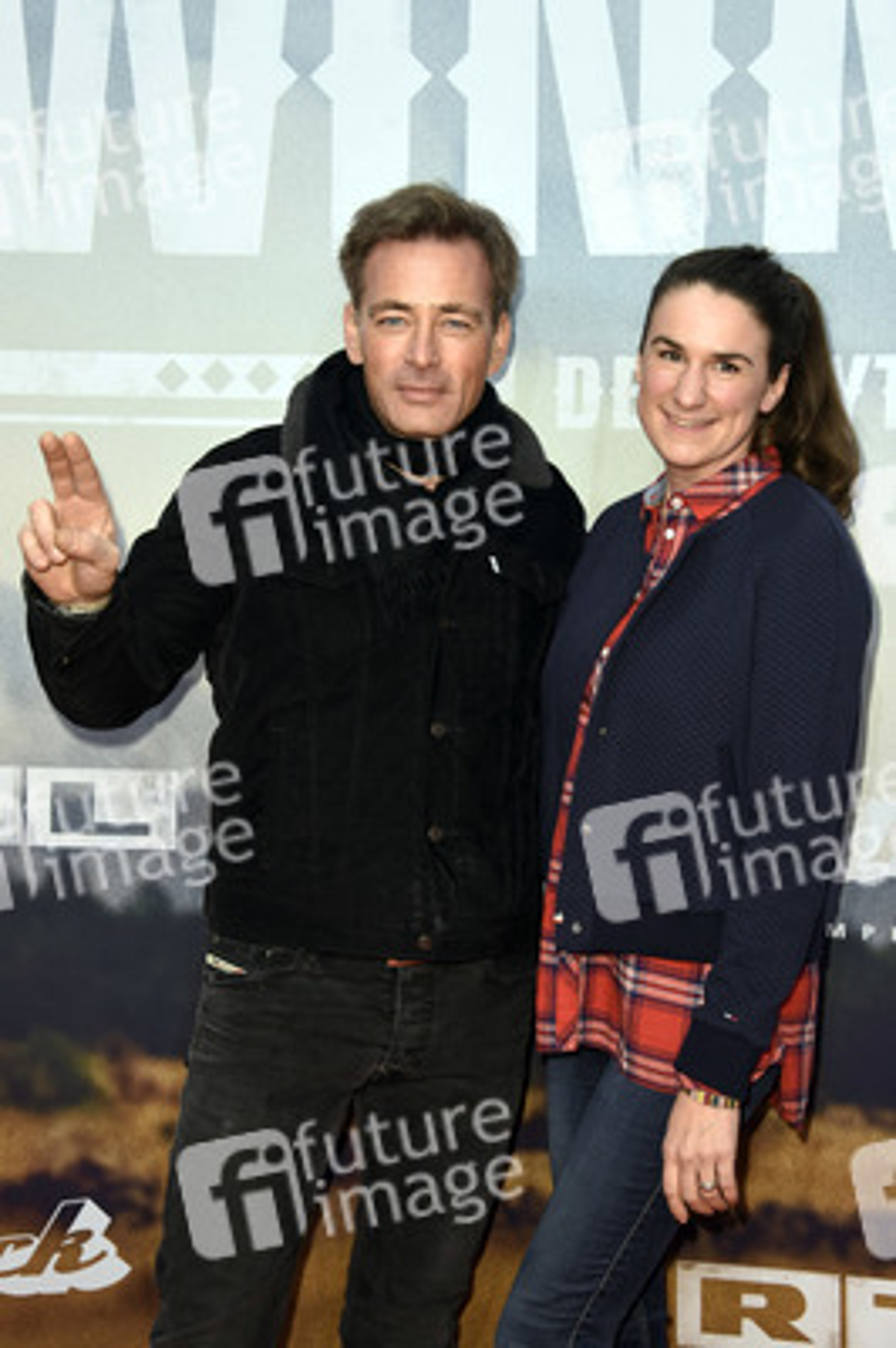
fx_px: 2431
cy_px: 674
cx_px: 448
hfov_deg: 20.9
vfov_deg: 31.0
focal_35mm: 65
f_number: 5.6
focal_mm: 65
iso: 800
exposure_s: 1/200
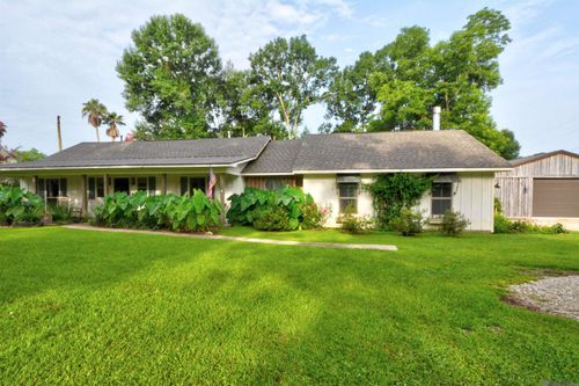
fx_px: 289
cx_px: 290
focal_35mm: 18
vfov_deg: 67.3
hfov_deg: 90.0
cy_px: 193
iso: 2500
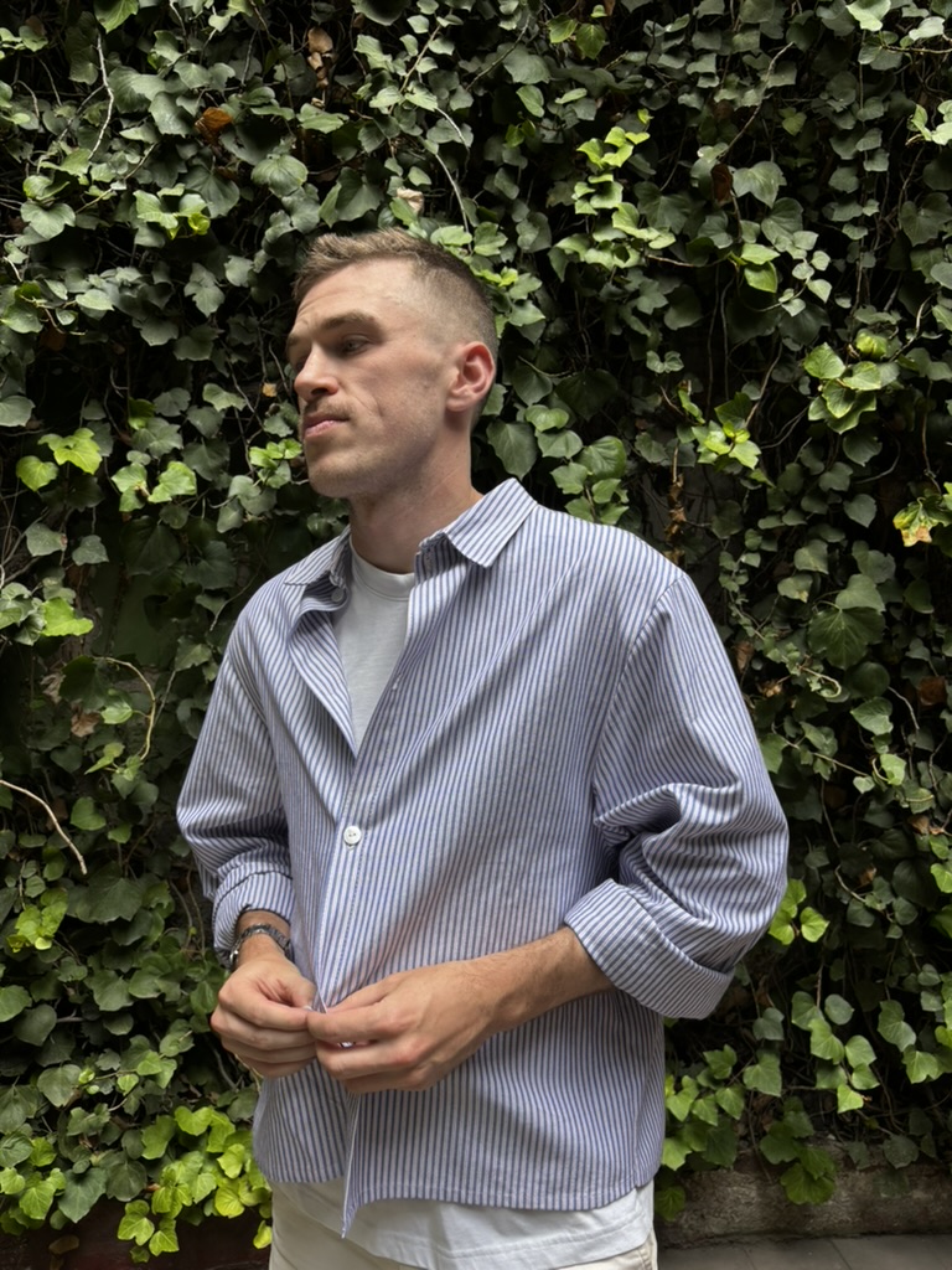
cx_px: 476
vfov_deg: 67.3
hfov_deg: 53.1
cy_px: 635
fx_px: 953
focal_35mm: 26
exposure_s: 1/121
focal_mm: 5.96
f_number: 1.6
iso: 40
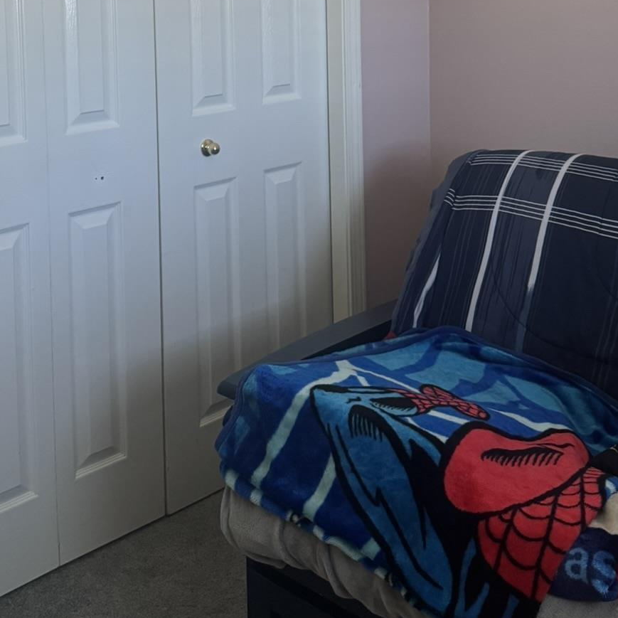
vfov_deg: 32.0
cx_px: 273
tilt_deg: -5.2
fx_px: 1010
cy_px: 35
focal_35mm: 50
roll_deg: +1.5
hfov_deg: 34.0
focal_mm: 6.76
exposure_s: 1/60
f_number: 1.78
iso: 500
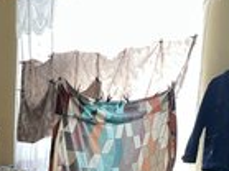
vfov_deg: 18.2
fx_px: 496
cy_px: 227
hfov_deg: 23.7
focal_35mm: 75
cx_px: -48
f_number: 1.6
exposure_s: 1/75
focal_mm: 4.2
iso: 125
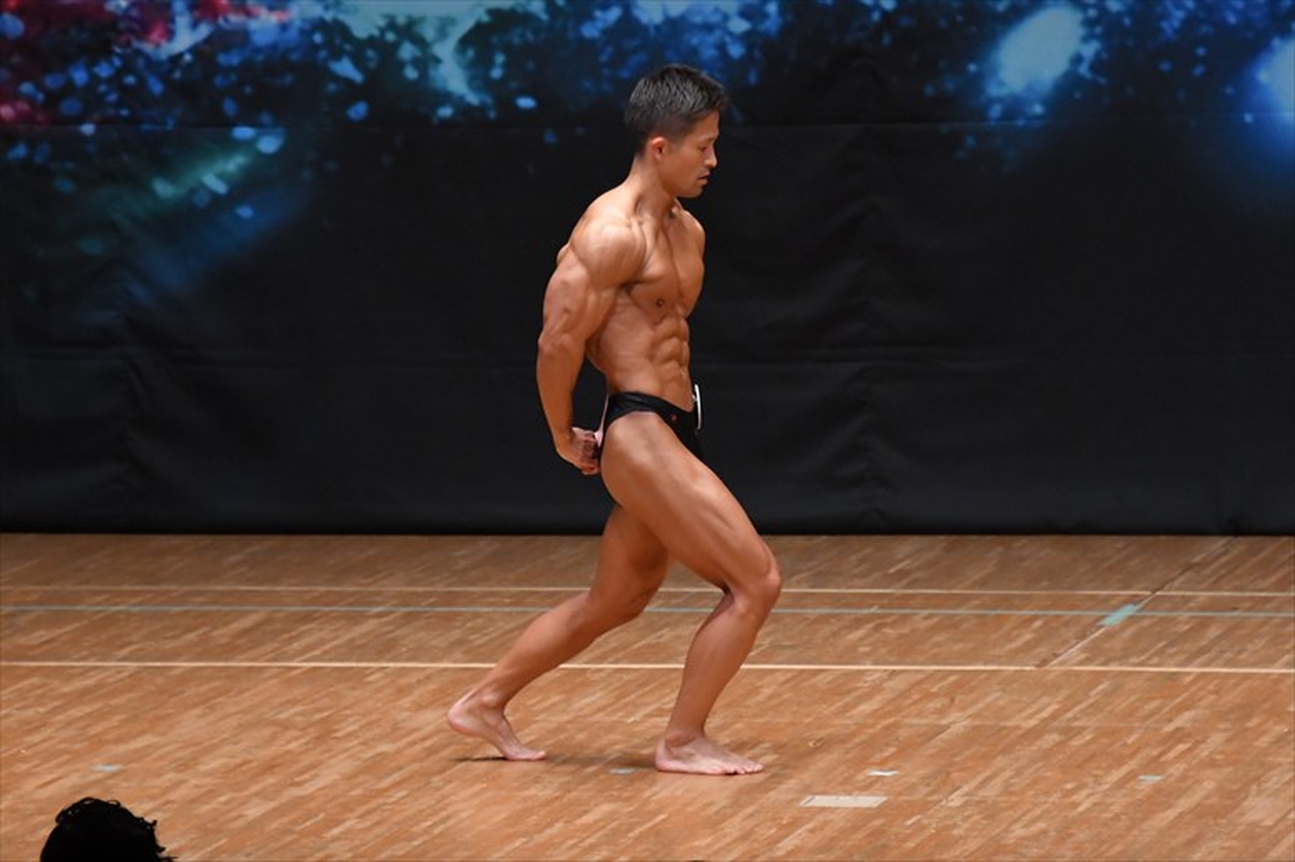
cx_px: 648
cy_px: 431
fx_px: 10247
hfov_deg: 7.2
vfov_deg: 4.8
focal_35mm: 285
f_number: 5.6
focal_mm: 190
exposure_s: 1/400
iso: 5000
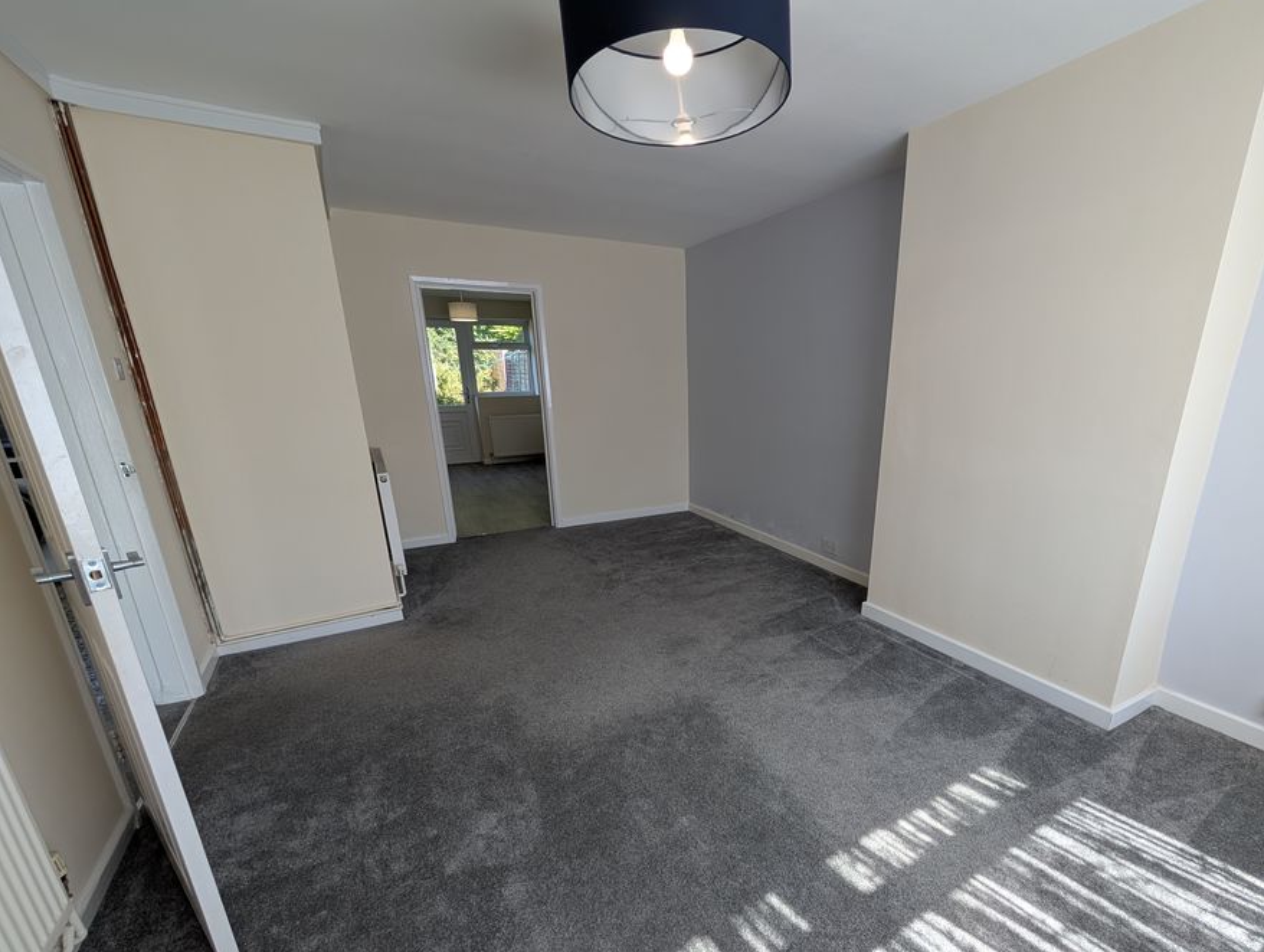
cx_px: 713
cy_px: 544
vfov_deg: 85.3
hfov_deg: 101.4
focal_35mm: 14
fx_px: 512
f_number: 1.7
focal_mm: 2.02
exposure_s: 1/190
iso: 43
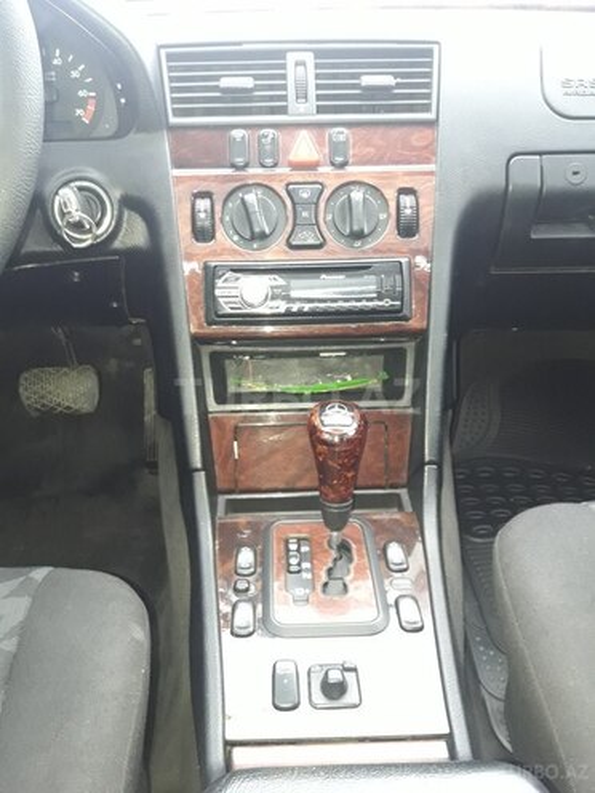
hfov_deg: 49.7
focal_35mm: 28
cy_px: 396
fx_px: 642
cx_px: 298
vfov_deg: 63.4
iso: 200
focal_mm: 3.7
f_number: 1.9
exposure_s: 1/33
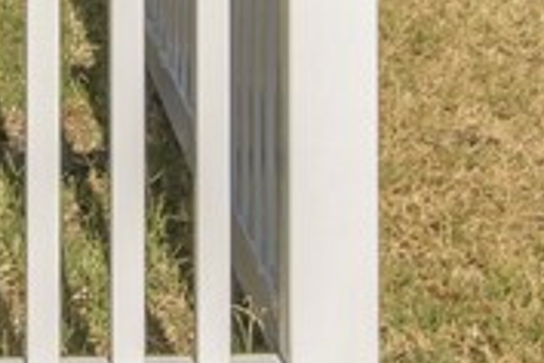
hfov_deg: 12.8
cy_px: -483
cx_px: -108
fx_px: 2357
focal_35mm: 156
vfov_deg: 8.2
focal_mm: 18
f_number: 6.3
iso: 64
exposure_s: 1/4000
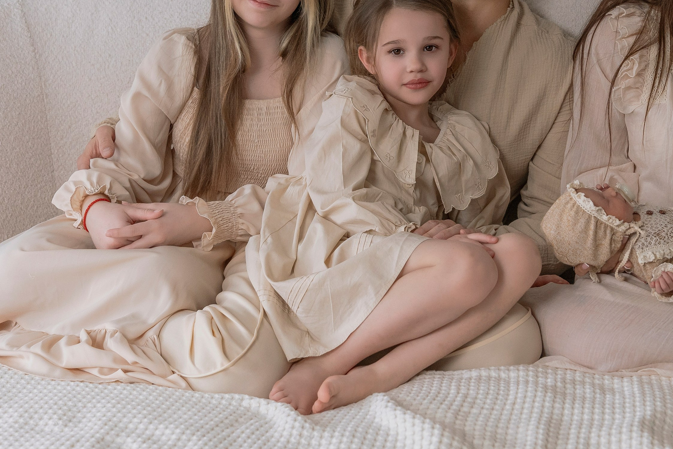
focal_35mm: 73
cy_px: 104
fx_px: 1364
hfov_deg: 27.1
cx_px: 556
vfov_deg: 18.5
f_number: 3.5
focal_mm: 40
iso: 1000
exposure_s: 1/200
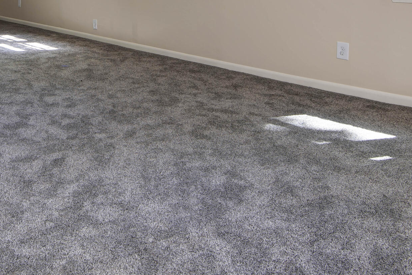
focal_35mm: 39
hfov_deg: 47.0
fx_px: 446
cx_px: 86
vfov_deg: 30.7
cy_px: -24
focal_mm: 16
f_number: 6.3
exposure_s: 1/8
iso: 160
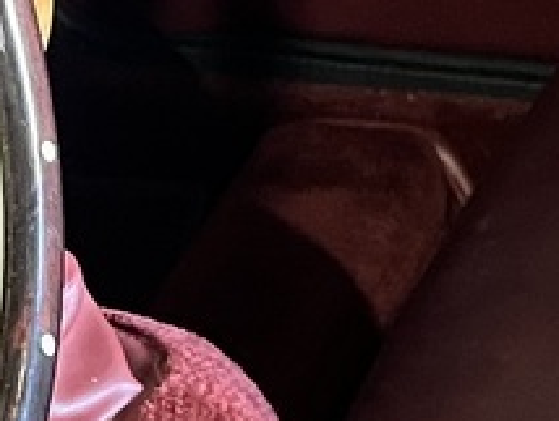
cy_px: 565
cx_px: 24
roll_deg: +4.8
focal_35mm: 194
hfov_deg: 10.1
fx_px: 3136
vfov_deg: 7.6
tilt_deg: -36.0
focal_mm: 5.1
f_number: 1.6
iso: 640
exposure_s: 1/30
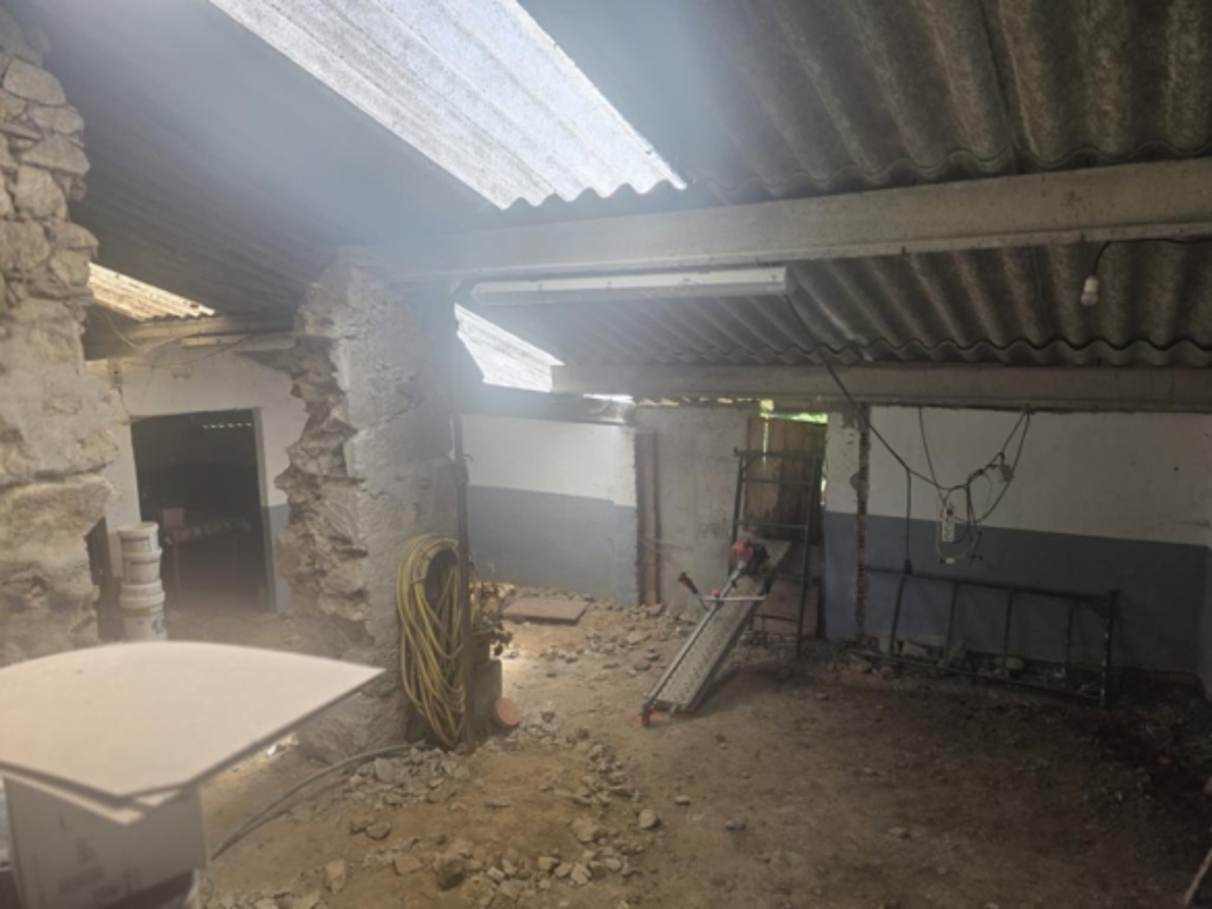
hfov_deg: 73.9
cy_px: 454
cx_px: 606
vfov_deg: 58.9
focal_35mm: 23
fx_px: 805
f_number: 1.7
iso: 32
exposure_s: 1/180
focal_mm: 6.3
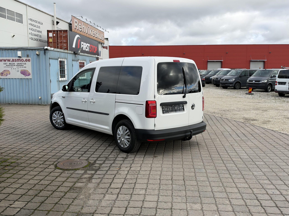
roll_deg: +0.2
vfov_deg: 42.9
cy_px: 108
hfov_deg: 55.4
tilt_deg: -7.4
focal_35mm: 33
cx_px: 144
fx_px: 276
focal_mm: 6.93
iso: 64
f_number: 1.8
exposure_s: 1/1429
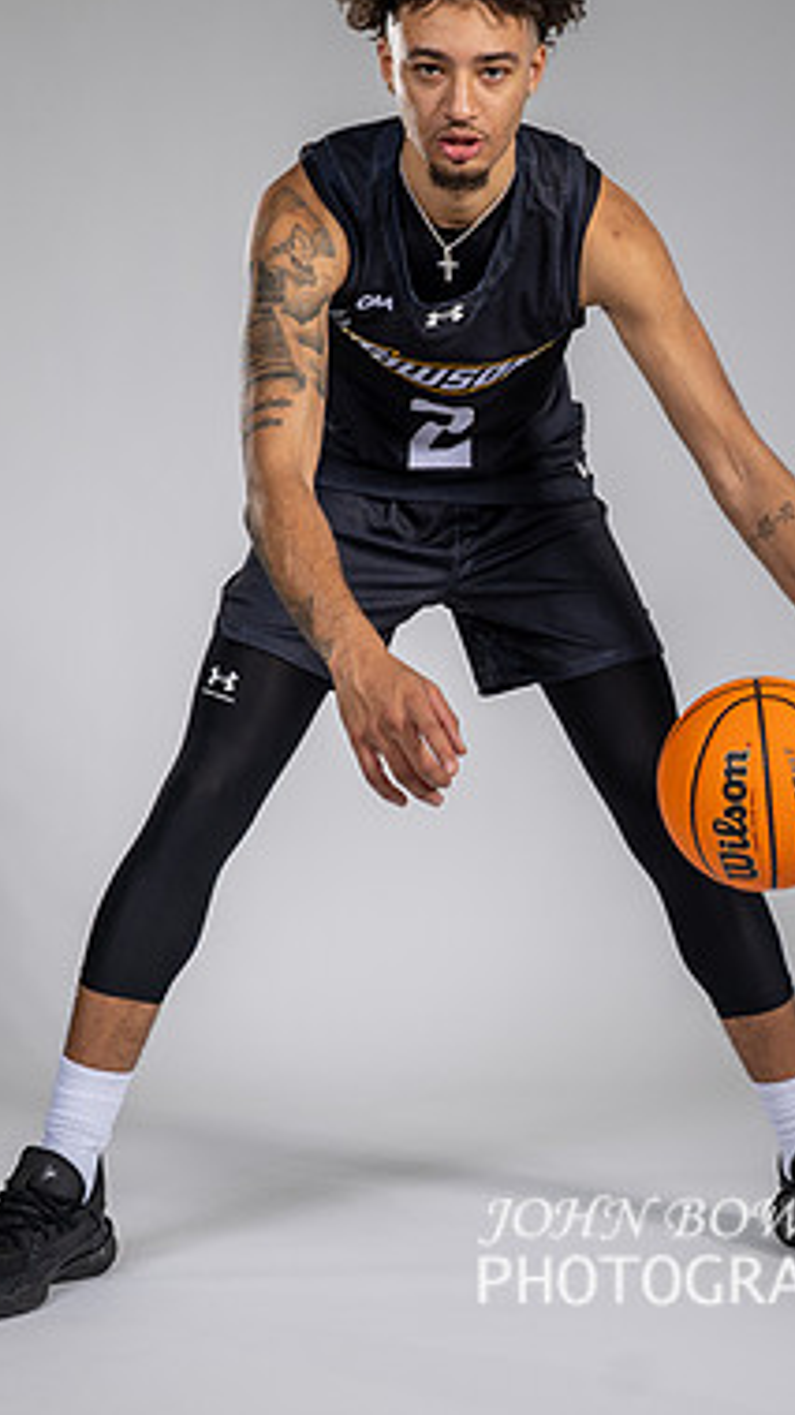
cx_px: 649
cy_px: 525
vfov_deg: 27.4
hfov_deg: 15.6
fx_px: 2888
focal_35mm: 77
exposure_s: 1/200
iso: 80
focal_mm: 32.5
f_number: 5.6
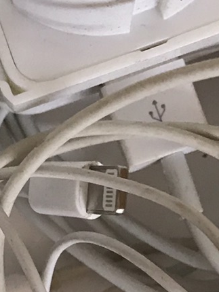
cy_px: 227
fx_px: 1053
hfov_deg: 11.4
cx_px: -110
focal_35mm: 125
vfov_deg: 15.7
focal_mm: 3.99
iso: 50
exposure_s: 1/17
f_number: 1.8
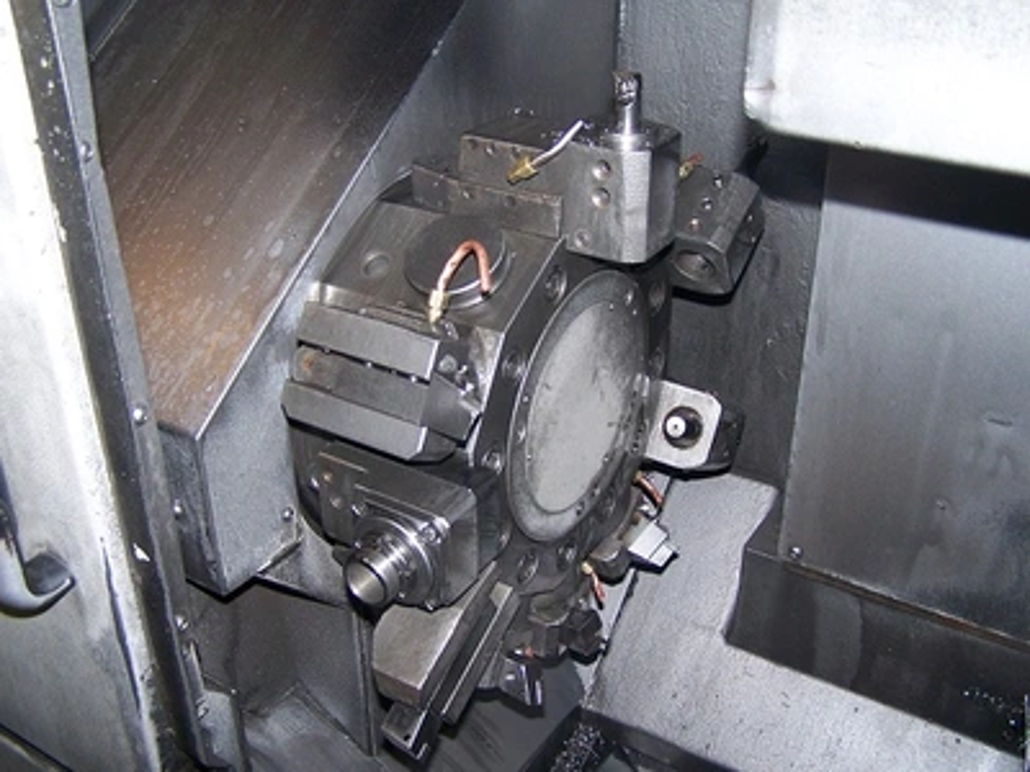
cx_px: 515
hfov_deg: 49.0
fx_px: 1131
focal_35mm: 38
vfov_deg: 37.7
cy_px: 386
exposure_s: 1/60
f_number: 2.8
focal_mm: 6.3
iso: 140
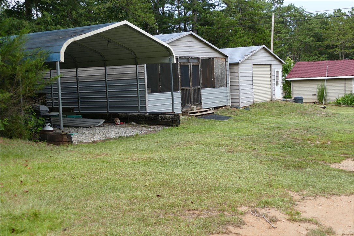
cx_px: 177
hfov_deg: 41.1
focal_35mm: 48
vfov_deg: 28.1
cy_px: 118
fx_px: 472
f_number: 3.3
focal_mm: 17.54
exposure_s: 1/400
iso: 125
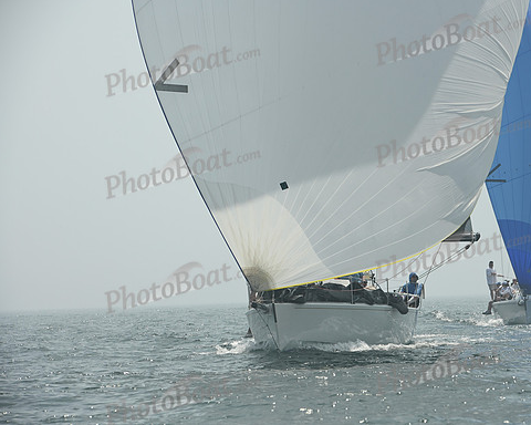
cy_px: 212
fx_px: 3206
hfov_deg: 9.5
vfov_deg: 7.6
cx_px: 319
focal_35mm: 204
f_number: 10
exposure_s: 1/1250
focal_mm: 180
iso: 320
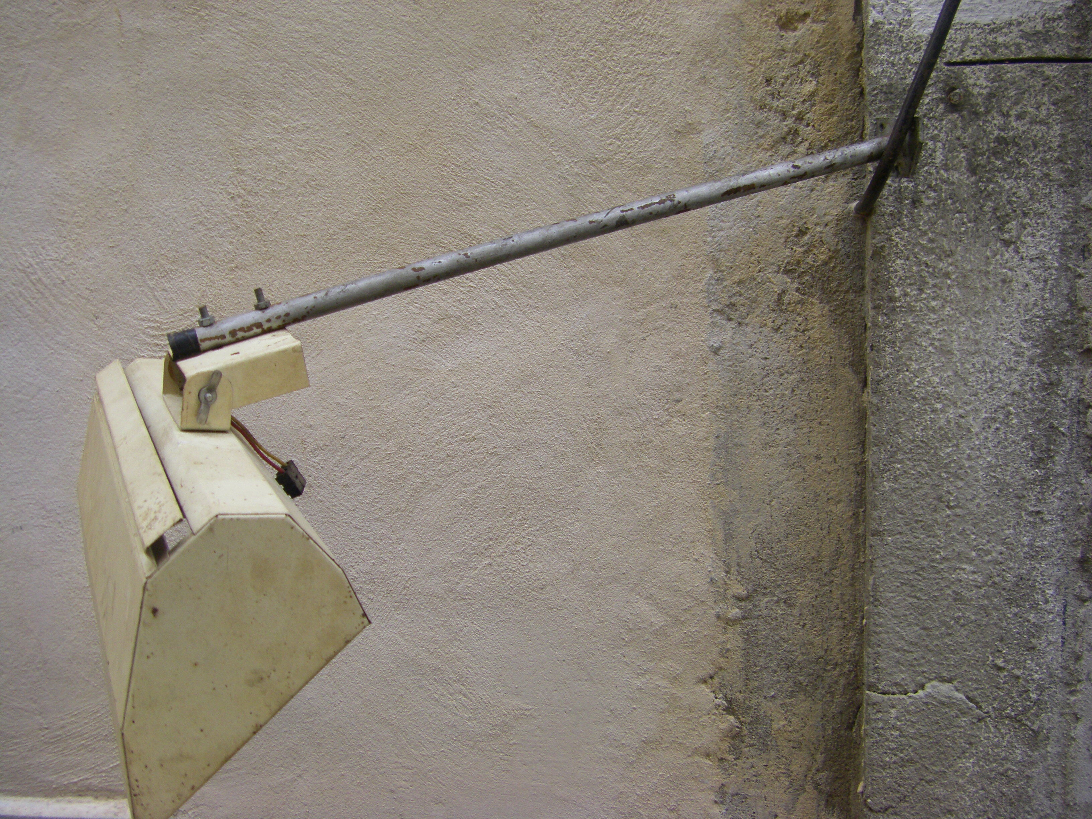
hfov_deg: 49.0
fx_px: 1199
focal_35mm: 38
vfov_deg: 37.7
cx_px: 546
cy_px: 410
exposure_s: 1/100
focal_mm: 6.3
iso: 125
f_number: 3.5
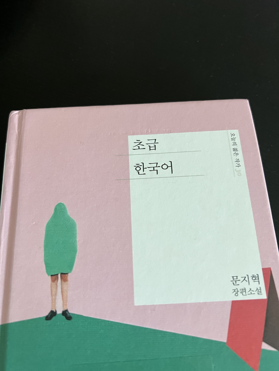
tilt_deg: -71.9
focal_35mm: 26
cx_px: 140
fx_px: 279
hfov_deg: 53.1
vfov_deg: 67.3
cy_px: 186
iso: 320
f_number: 1.5
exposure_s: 1/60
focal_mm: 5.7
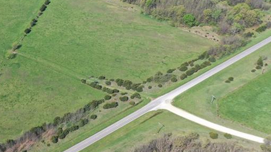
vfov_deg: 20.3
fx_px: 424
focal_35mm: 59
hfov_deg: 34.6
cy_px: 56
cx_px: 63
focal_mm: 10.26
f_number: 2.8
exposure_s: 1/1250
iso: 100
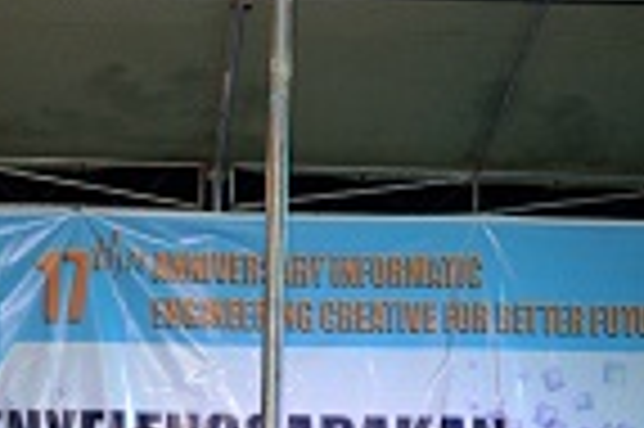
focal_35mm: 130
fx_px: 2323
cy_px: 689
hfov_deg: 15.7
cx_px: 158
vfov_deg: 10.1
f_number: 4
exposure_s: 1/200
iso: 2500
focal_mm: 29
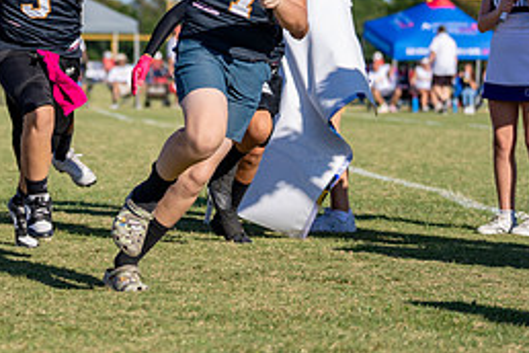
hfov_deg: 11.1
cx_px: -10
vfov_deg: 7.4
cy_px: 19
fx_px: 2704
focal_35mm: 184
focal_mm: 80
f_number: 2.8
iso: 160
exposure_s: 1/3200
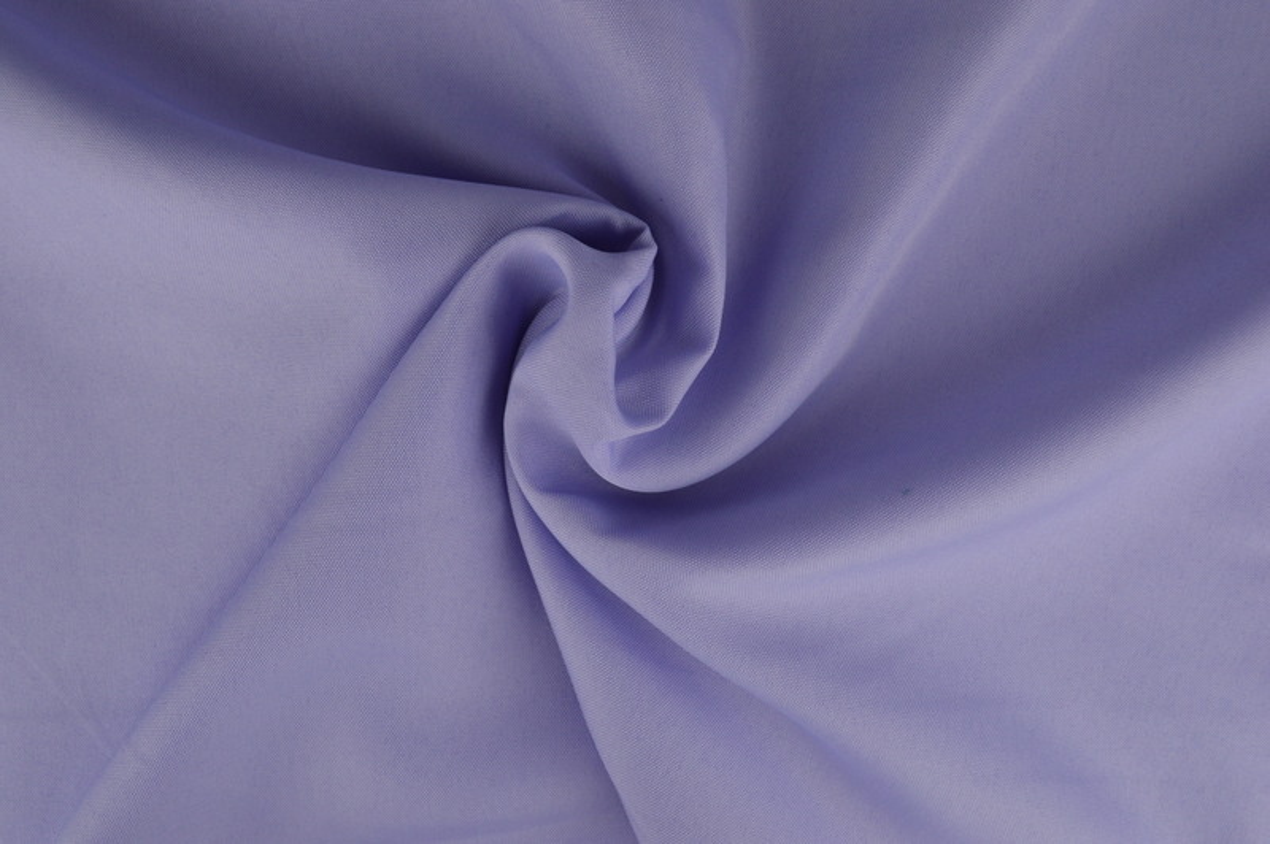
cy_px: 422
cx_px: 635
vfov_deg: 39.9
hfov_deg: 57.3
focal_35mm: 33
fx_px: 1163
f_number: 8
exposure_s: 1/250
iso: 400
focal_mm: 22
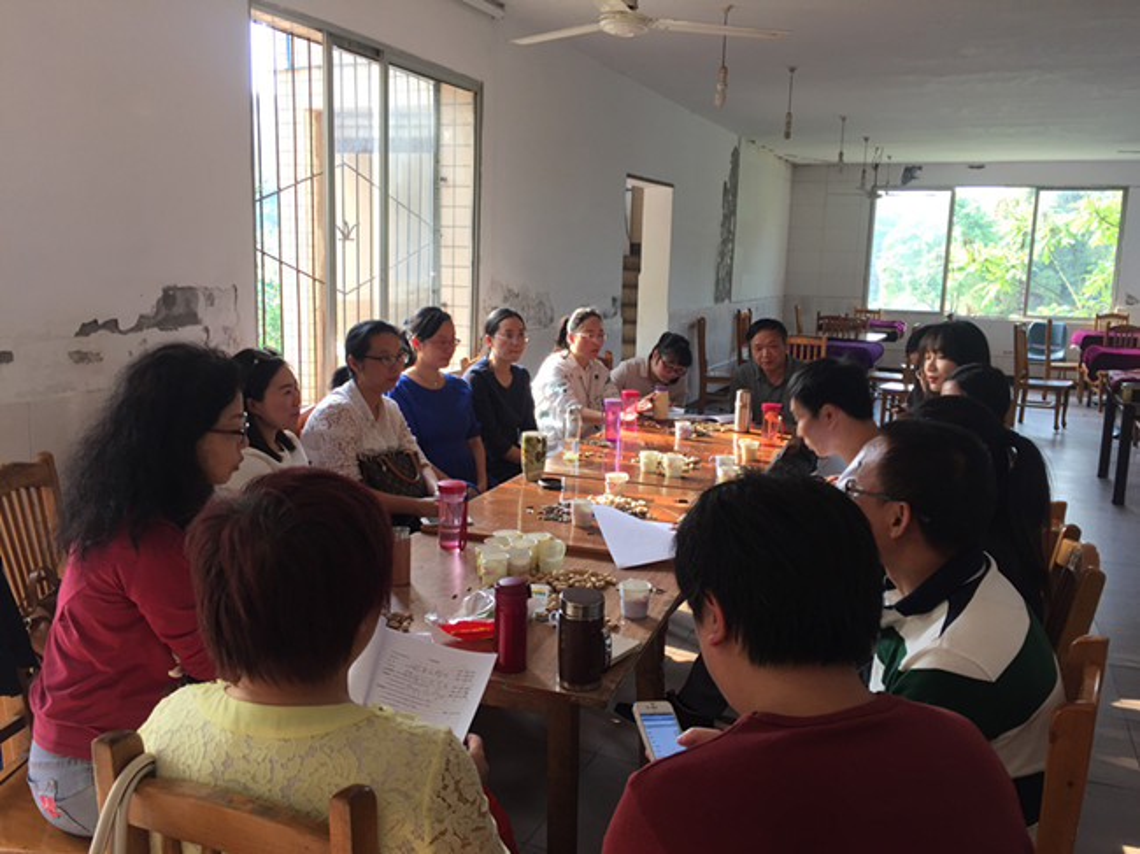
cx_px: 570
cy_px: 427
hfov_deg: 61.7
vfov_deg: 48.2
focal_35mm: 29
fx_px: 955
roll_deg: -3.1
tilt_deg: -8.4
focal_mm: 4.15
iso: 32
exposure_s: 1/50
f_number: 2.2
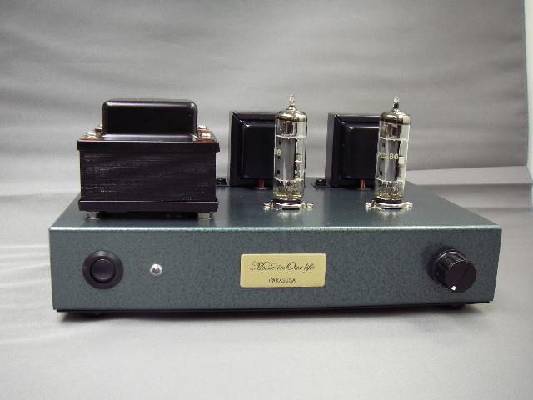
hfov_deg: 49.0
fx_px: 585
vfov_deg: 37.7
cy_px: 200
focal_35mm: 38
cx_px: 266
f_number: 3.3
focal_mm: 6.3
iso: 160
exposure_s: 1/10
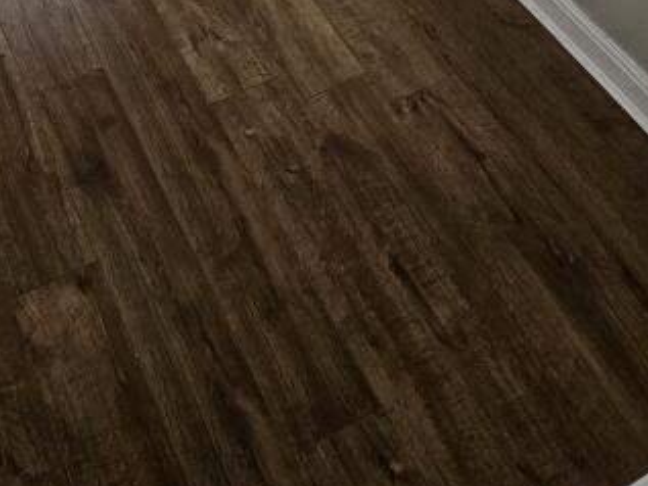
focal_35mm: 42
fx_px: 787
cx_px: 49
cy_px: -204
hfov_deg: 40.9
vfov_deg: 26.7
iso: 80
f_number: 2.2
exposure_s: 1/210
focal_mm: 2.2
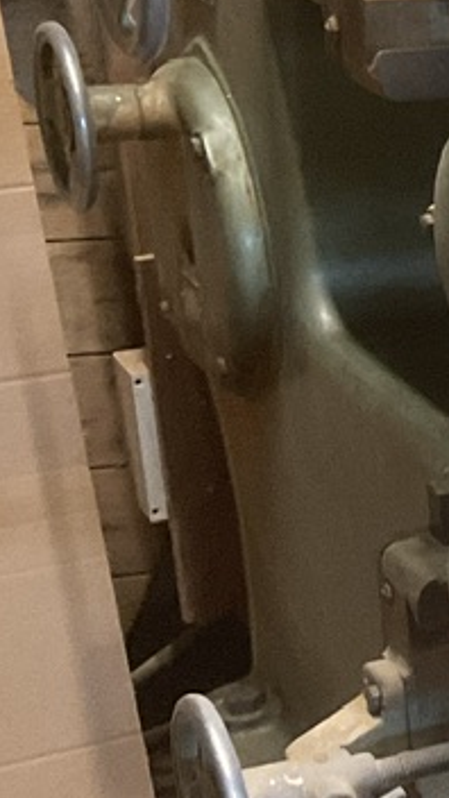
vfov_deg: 18.6
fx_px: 2434
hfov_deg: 8.8
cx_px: 1320
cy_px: 422
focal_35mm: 115
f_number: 1.8
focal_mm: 3
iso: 200
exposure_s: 1/50
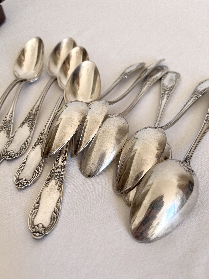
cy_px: 140
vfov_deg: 67.3
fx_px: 209
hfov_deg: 53.1
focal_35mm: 26
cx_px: 104
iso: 50
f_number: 1.6
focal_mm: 5.1
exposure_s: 1/167
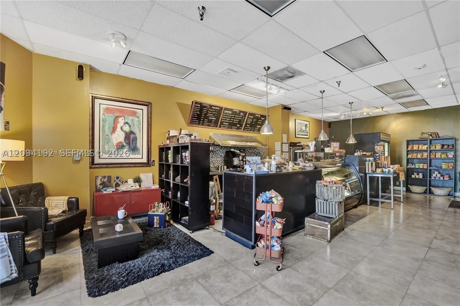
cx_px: 230
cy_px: 153
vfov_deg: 81.1
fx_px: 179
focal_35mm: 14
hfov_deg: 104.3
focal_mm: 14
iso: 1250
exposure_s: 1/200
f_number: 2.8
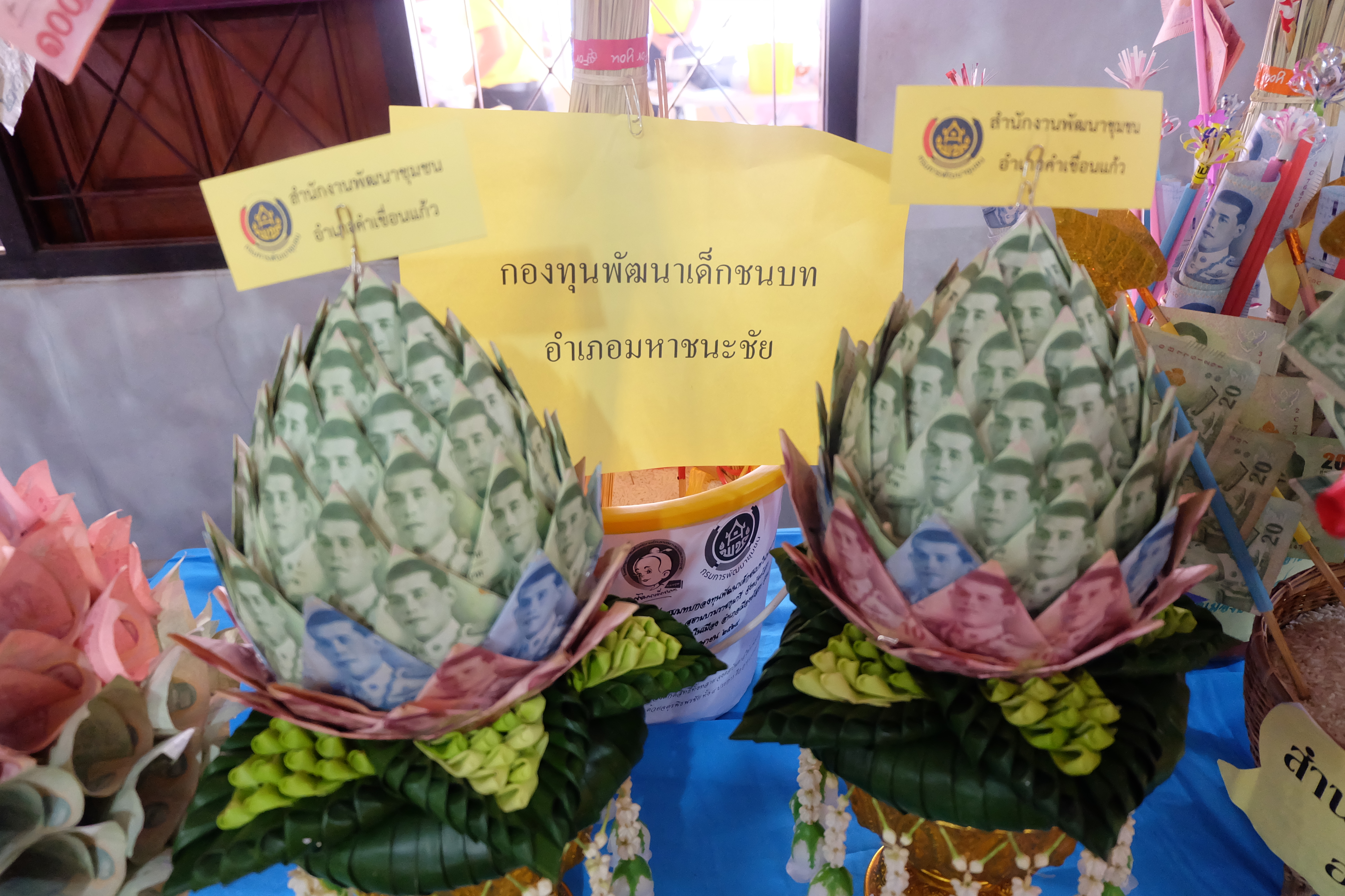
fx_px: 897
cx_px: 672
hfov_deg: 73.7
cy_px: 448
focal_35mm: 24
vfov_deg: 53.1
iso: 5000
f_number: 3.5
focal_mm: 16
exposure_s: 1/70
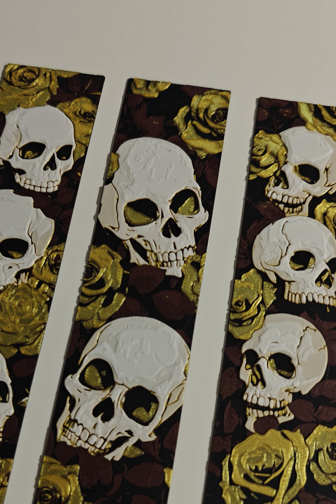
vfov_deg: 52.7
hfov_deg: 36.7
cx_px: 127
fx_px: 504
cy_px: 310
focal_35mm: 36
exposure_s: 1/100
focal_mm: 6.06
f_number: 1.6
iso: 640
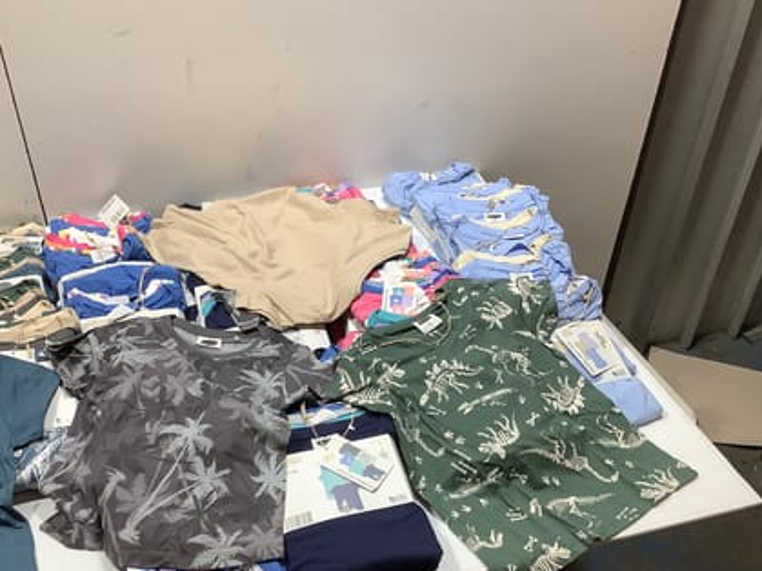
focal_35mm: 37
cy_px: 337
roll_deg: +2.6
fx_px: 814
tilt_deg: -40.3
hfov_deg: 50.1
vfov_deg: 38.5
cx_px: 353
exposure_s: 1/100
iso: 100
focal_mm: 3.3
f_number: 2.4
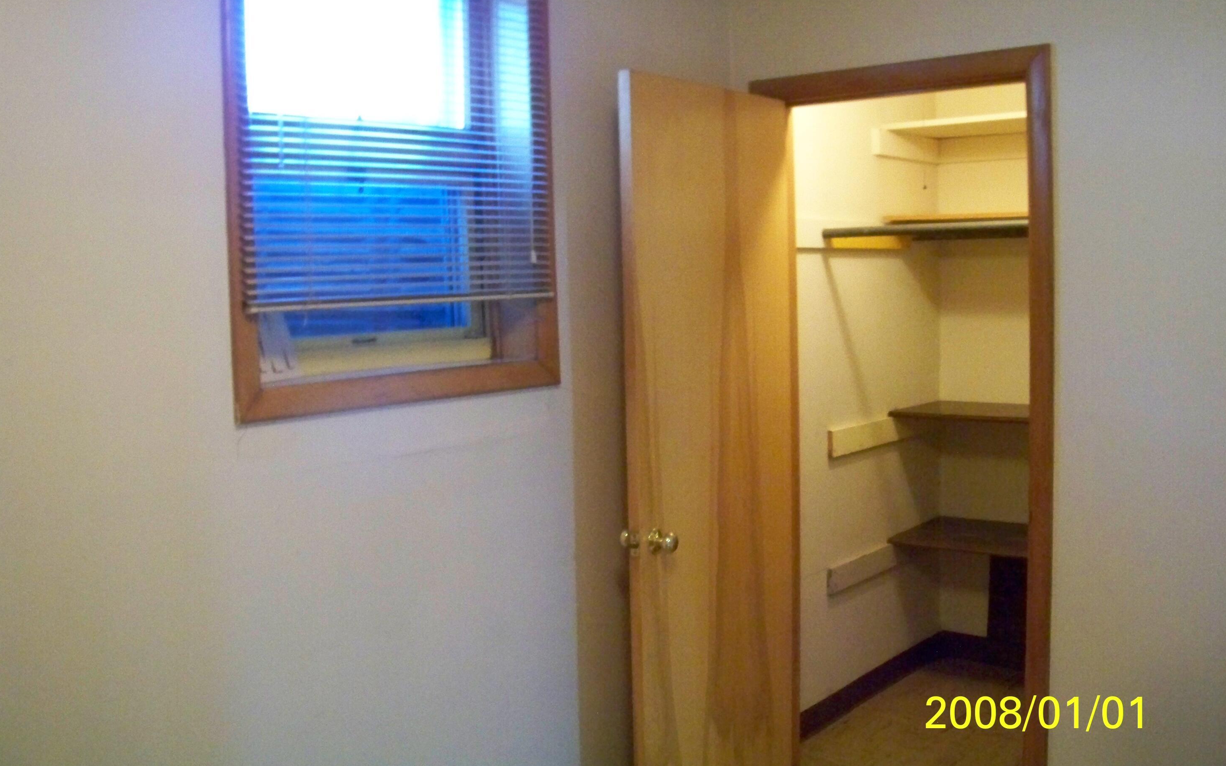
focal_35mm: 36
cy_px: 360
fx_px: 1203
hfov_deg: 54.0
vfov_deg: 35.3
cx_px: 616
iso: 800
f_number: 2.8
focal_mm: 5.85
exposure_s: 1/30
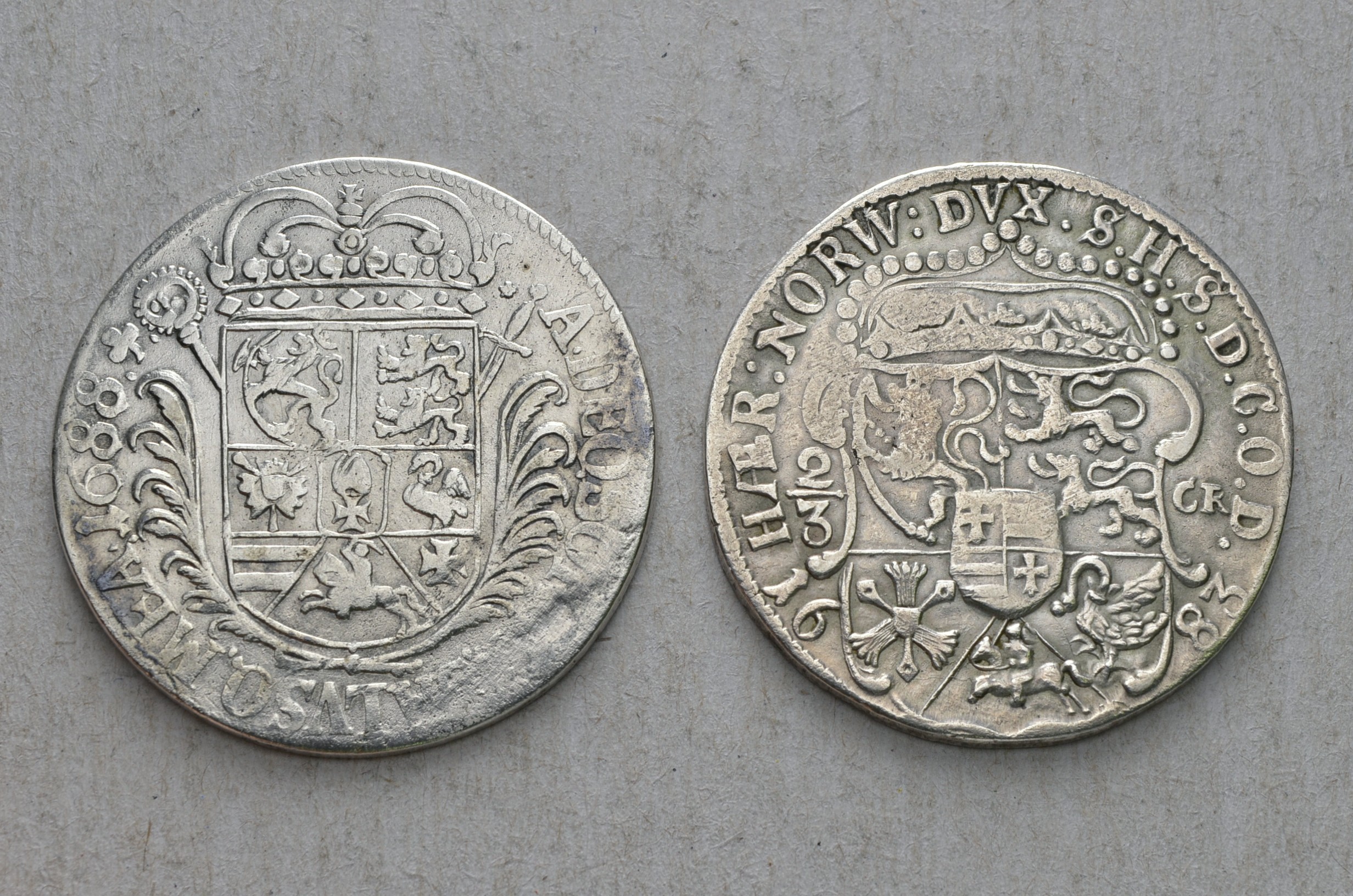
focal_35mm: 78
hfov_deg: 26.0
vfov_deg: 17.4
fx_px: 2925
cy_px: 448
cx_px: 676
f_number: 14
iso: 400
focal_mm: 52
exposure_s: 1/200
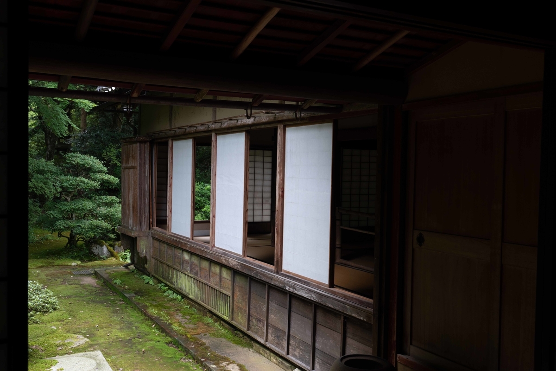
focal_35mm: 36
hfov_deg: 53.1
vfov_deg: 36.9
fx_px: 556
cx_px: 278
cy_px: 186
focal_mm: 36
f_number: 8
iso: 400
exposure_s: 1/80
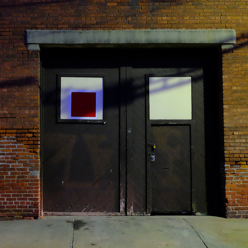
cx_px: 79
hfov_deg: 29.3
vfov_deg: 29.6
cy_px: 125
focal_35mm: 58
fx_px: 470
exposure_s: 1/18
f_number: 3.6
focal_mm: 30.2
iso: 6400
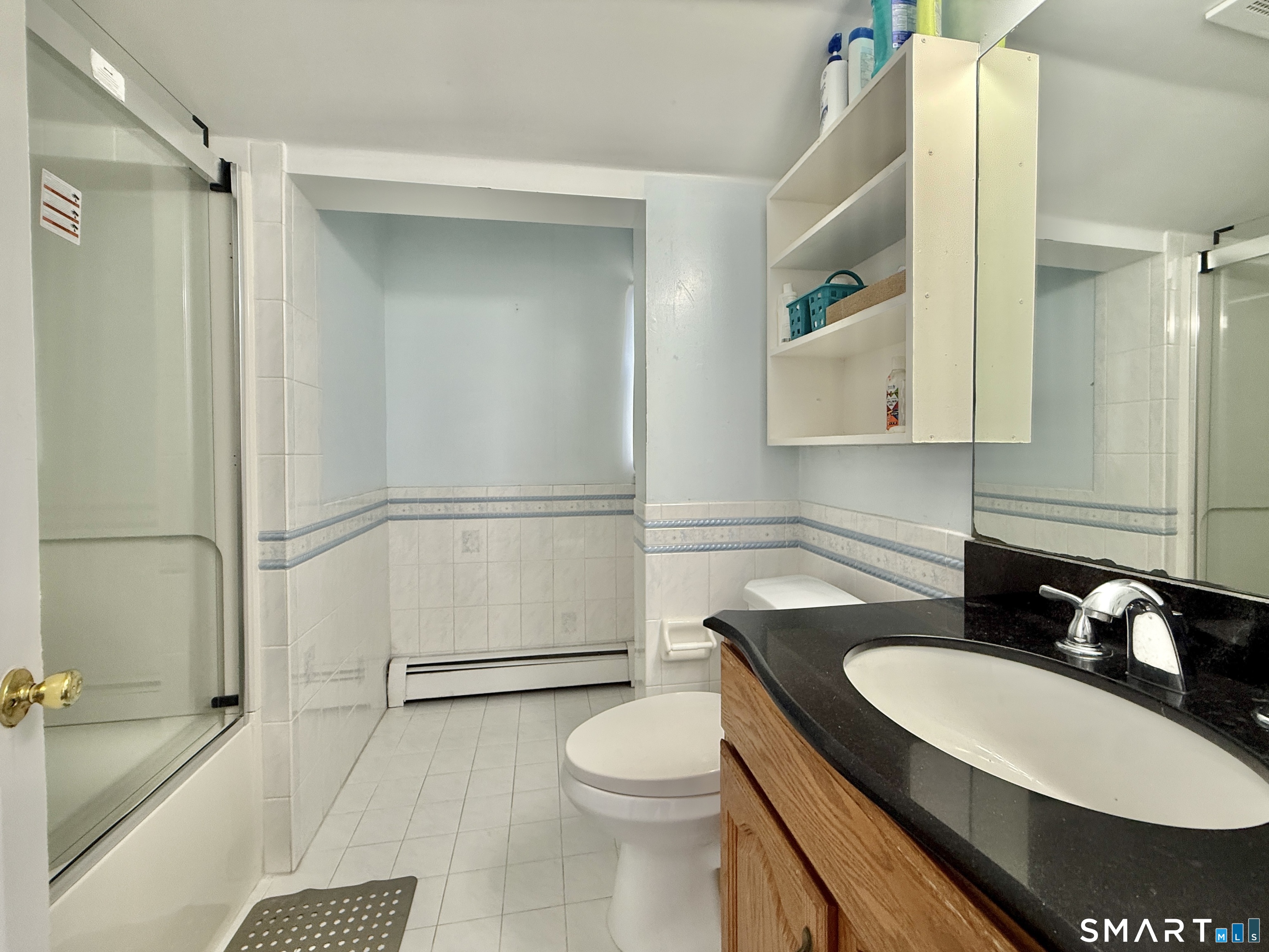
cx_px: 634
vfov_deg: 85.7
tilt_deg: -2.6
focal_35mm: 14
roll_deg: -0.7
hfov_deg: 102.1
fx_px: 513
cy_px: 476
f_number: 2.2
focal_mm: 2.22
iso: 160
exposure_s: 1/120
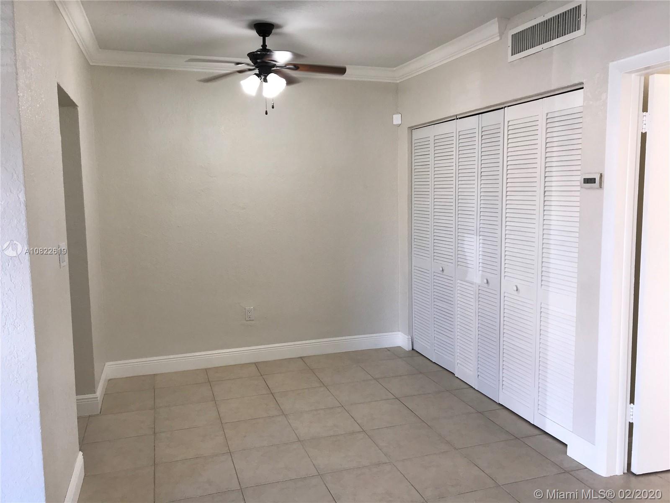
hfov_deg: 63.4
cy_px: 252
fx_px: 542
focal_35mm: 28
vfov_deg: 49.7
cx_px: 335
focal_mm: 3.99
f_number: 1.8
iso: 25
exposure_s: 1/60
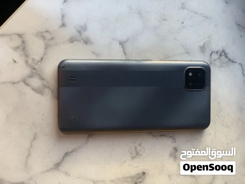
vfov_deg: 28.0
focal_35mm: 52
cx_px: 122
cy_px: 92
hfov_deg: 36.8
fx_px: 368
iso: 100
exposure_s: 1/122
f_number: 2.4
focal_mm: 6
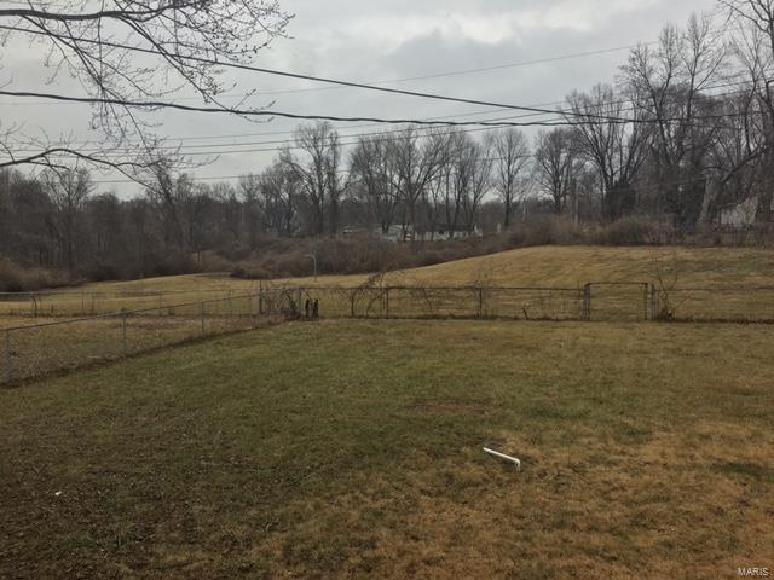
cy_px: 290
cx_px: 387
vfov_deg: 48.2
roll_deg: -0.1
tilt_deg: -4.9
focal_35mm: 29
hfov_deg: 61.7
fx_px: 648
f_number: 2.2
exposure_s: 1/827
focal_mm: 4.15
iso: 25
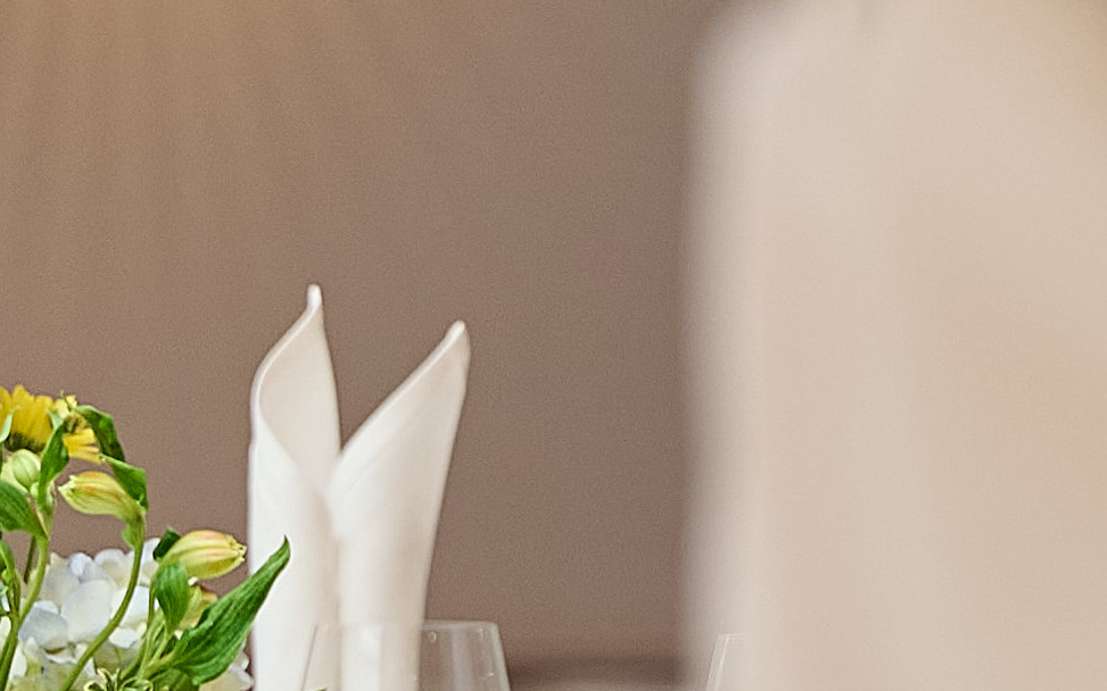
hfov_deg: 4.7
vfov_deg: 2.9
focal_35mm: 443
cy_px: 1363
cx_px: -785
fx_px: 13364
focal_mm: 70
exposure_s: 1/125
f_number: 2.8
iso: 400
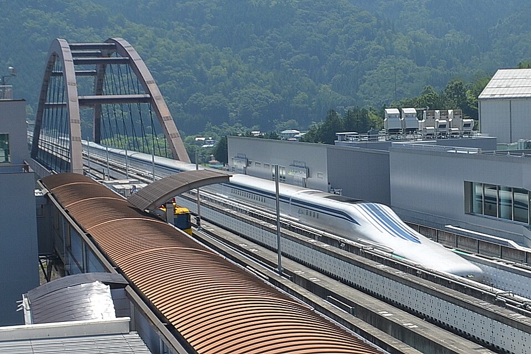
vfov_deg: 40.0
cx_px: 266
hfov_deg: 57.2
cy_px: 177
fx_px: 487
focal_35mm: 33
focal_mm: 22
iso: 100
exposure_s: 1/320
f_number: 9
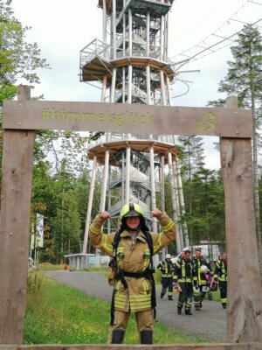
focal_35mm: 50
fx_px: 505
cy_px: 175
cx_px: 131
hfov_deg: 29.1
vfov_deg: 38.2
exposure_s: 1/169
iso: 50
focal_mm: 4.75
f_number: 1.8
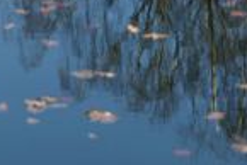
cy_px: -75
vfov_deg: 2.9
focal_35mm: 479
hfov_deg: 4.3
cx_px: -19
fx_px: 3290
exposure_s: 1/160
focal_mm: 87
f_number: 8
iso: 100
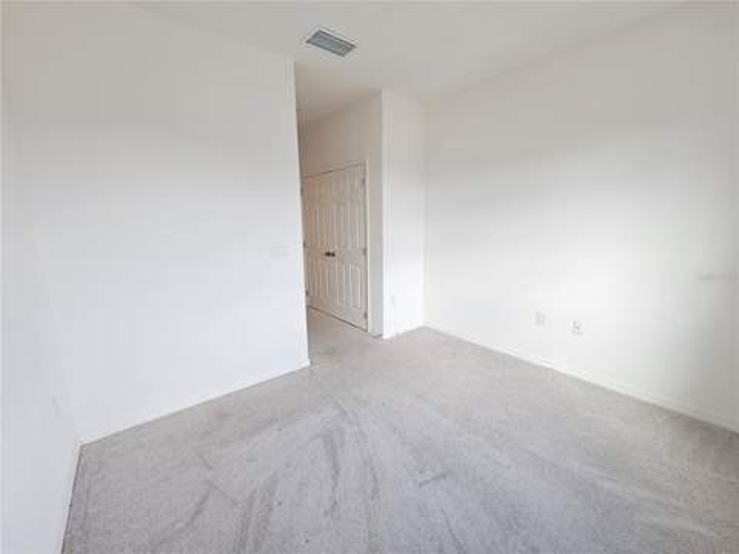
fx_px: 278
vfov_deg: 89.9
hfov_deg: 106.2
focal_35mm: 13
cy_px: 277
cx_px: 370
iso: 80
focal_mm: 2.2
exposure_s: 1/60
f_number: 2.2
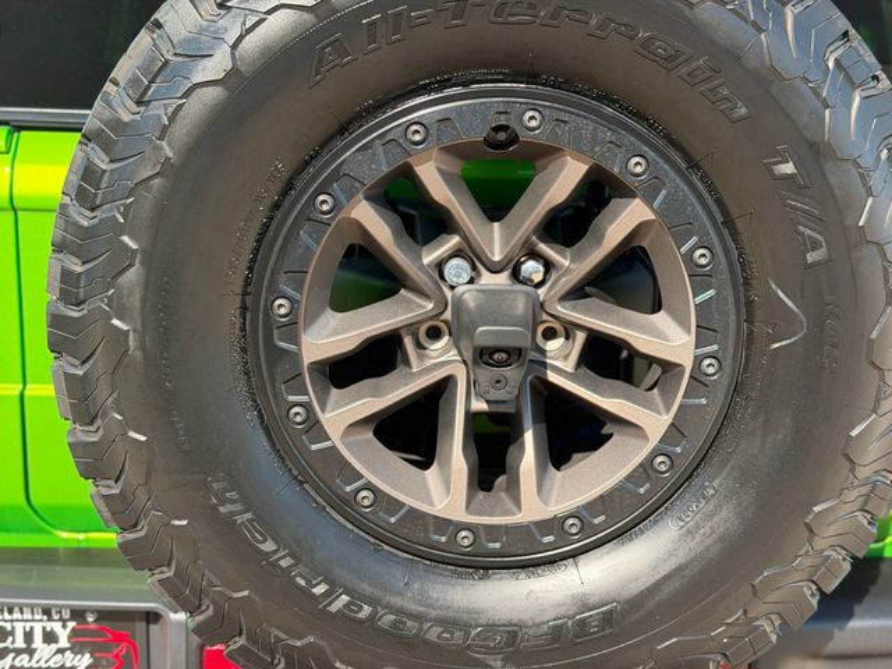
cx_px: 446
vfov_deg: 30.3
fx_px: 1237
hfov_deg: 39.7
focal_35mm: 48
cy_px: 334
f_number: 1.78
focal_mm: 6.76
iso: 80
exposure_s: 1/458
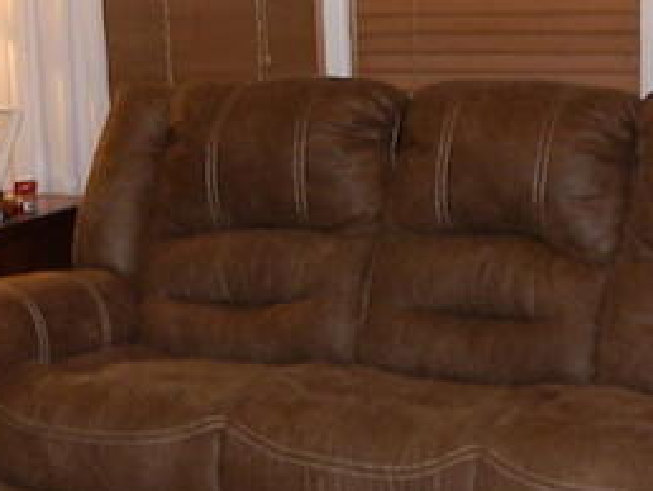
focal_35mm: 111
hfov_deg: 17.7
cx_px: 210
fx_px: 2096
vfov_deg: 13.3
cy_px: 81
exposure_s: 1/30
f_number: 3.1
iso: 160
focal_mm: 5
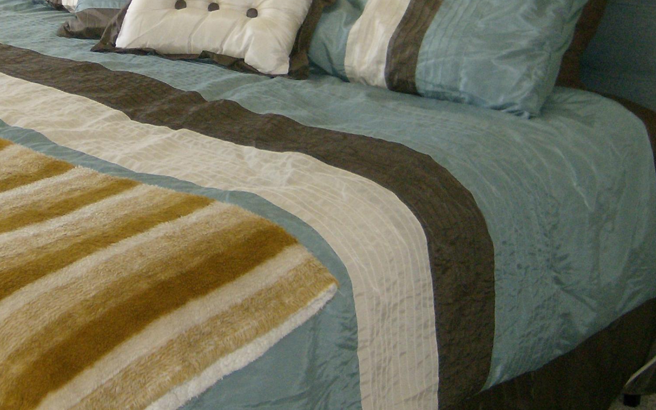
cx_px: 109
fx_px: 1377
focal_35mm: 77
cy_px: 37
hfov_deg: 26.2
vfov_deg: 16.7
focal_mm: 6
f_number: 2.8
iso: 150
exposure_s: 1/64
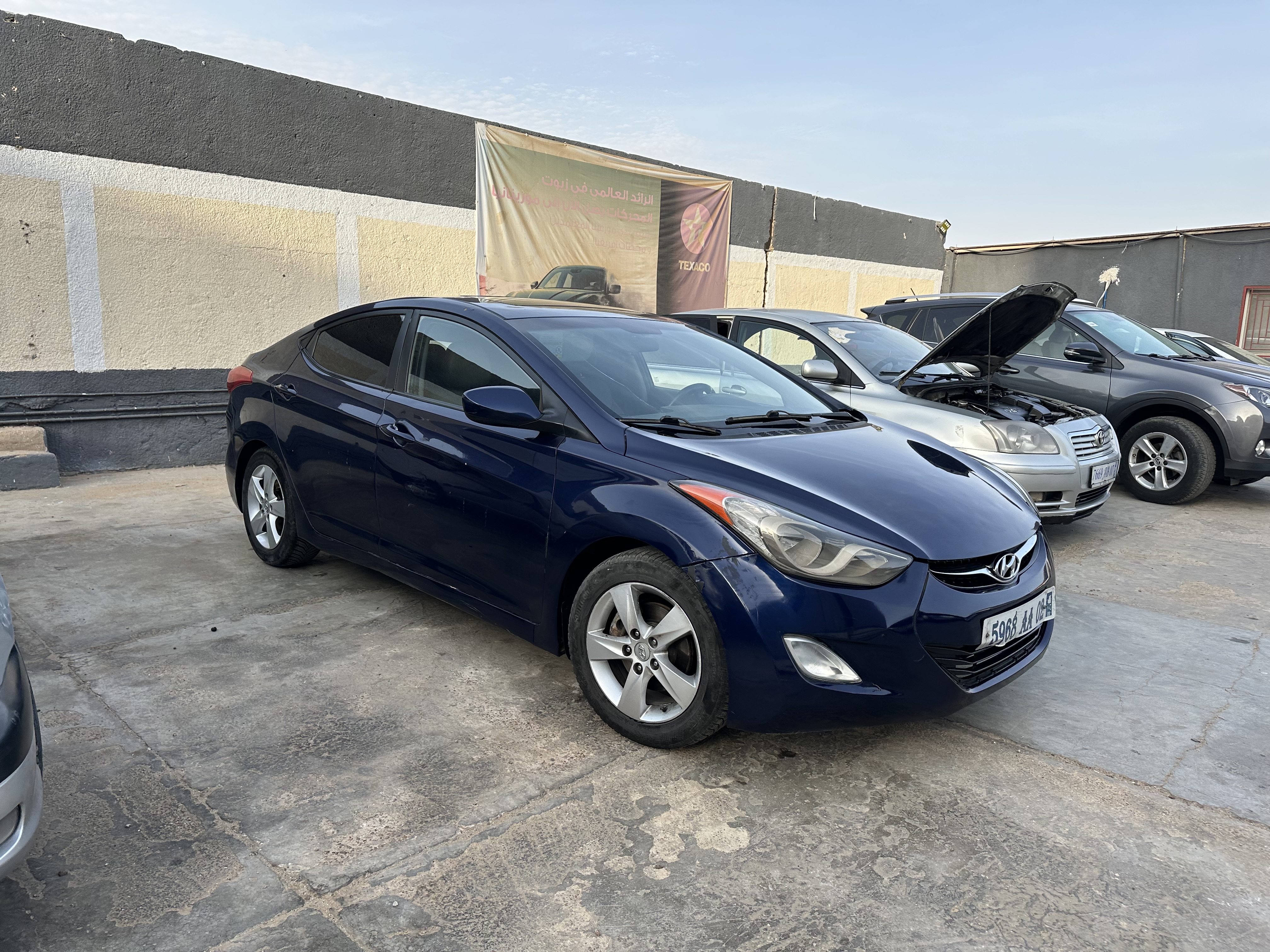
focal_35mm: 24
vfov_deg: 56.8
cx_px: 635
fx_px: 881
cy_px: 476
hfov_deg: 71.6
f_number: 1.78
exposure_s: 1/1433
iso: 80
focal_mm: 6.86
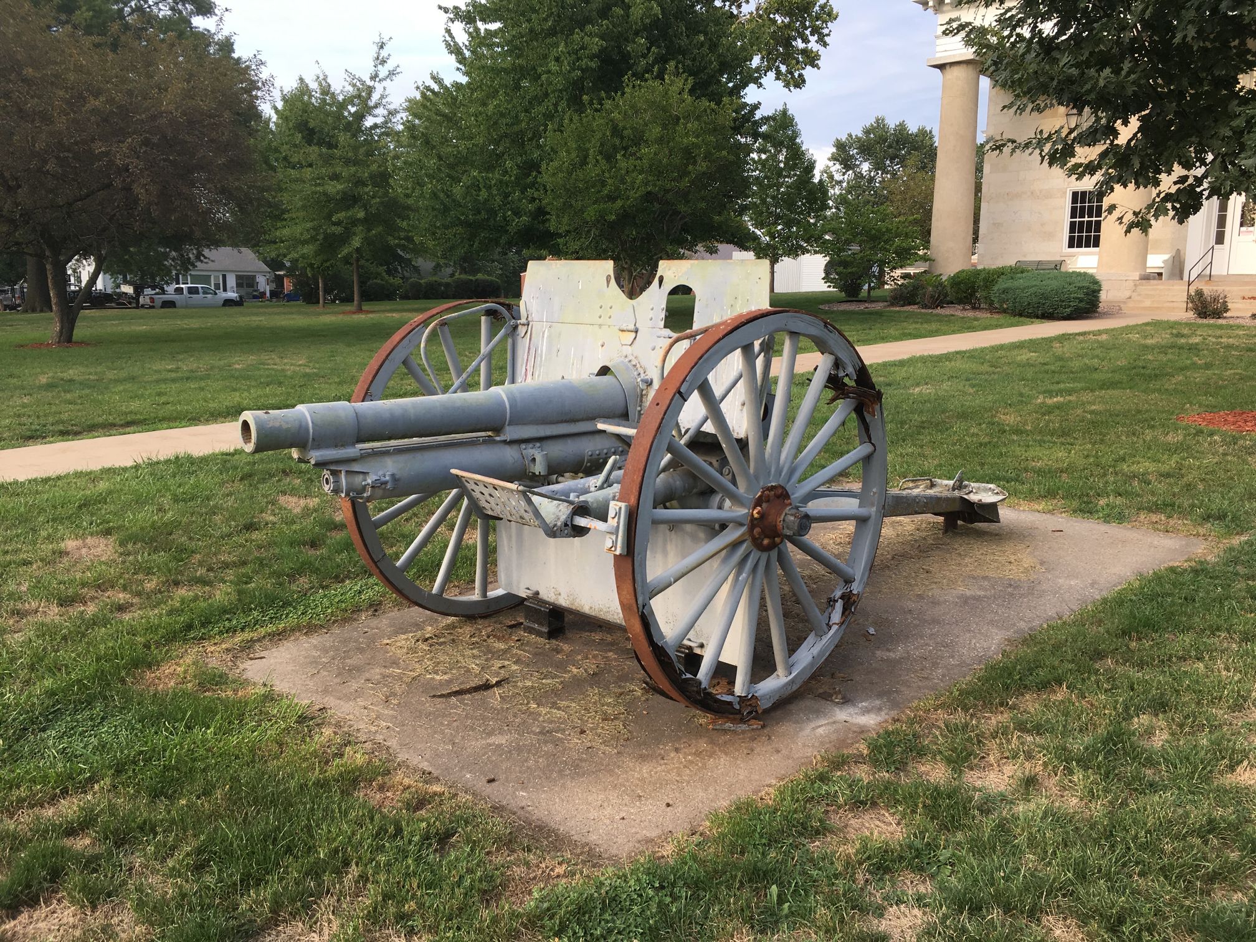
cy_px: 471
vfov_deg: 48.2
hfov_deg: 61.7
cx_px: 628
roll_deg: -1.7
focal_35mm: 29
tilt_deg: -9.6
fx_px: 1052
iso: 25
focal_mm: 4.15
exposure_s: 1/212
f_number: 2.2
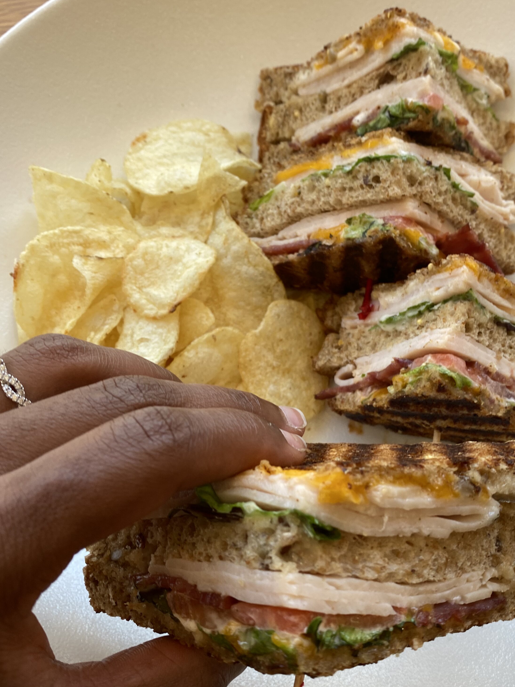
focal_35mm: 36
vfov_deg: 51.2
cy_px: 390
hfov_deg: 39.4
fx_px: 714
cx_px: 322
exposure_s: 1/120
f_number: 1.8
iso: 40
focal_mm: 4.25
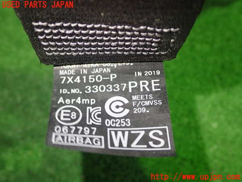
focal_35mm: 44
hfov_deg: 42.9
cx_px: 121
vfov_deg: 32.9
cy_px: 91
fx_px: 308
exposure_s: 1/40
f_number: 2.9
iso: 640
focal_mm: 7.84
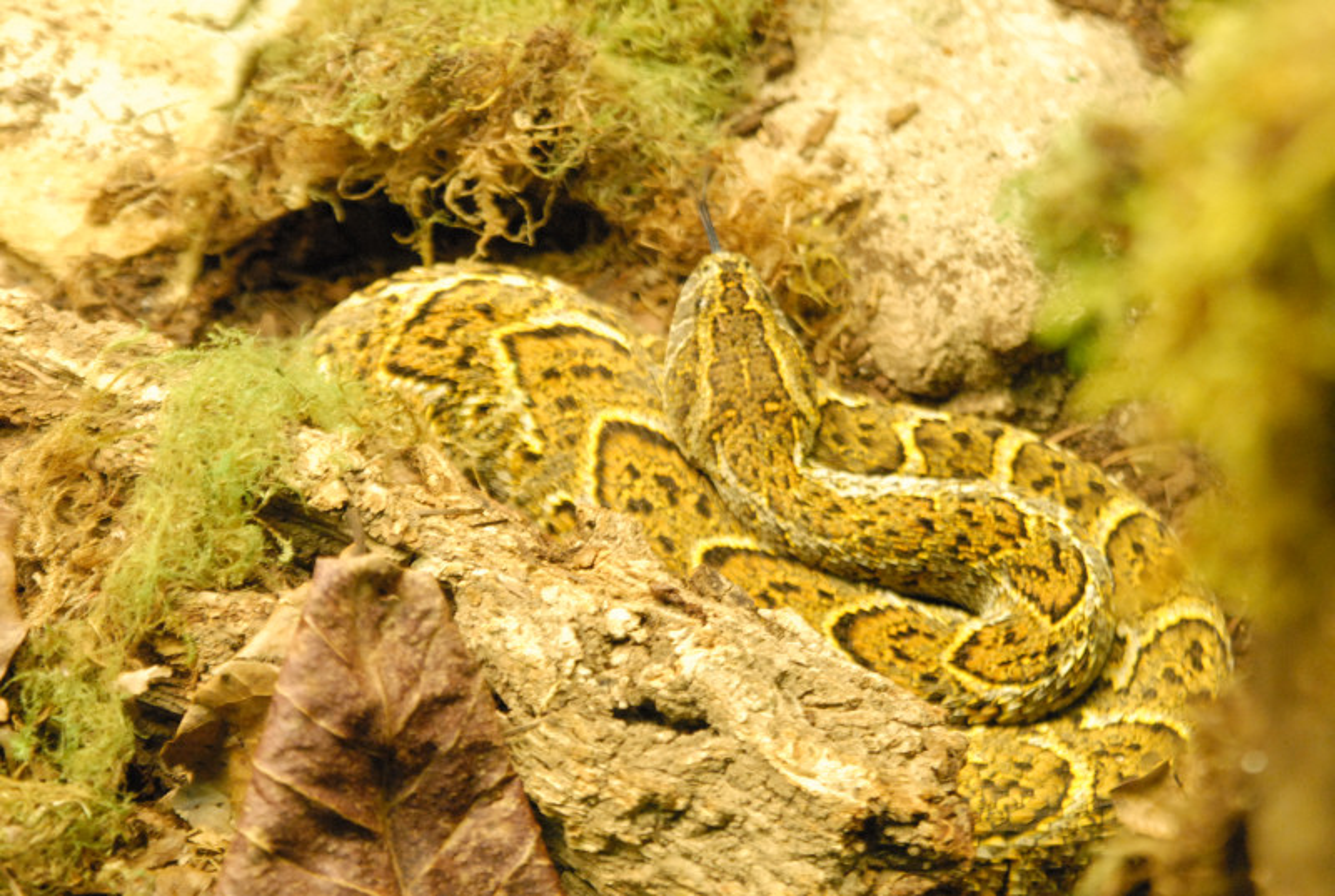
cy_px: 448
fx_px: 4180
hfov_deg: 18.1
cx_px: 668
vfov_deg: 12.2
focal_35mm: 112
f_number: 4.5
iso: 1600
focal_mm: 75
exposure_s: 1/80
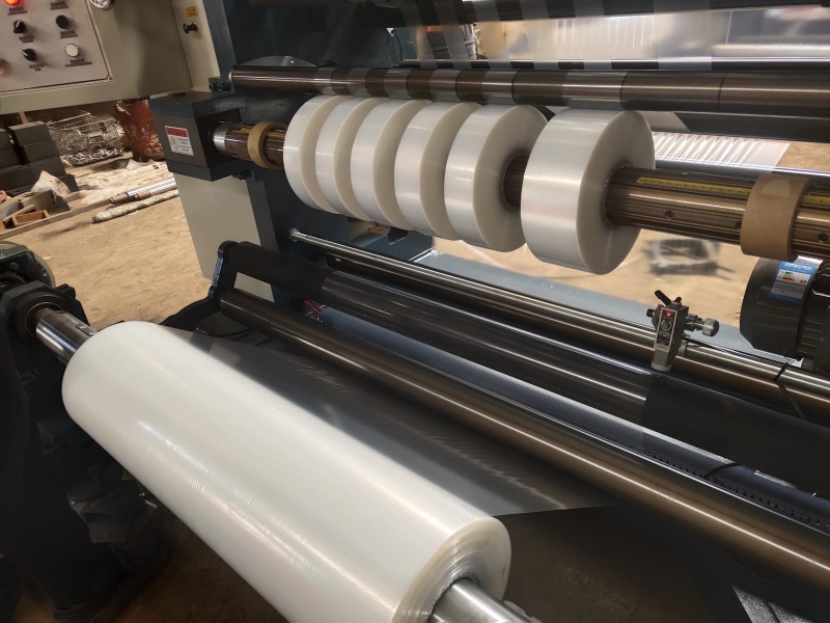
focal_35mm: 29
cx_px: 415
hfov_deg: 61.7
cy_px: 312
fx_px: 695
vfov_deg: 48.2
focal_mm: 4.27
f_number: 1.8
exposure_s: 1/50
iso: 155
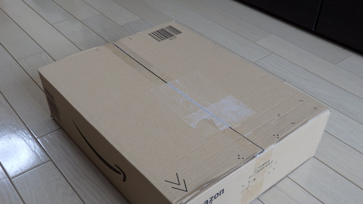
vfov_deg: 31.7
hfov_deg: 54.0
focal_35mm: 37
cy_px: 139
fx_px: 356
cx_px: 179
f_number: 3.4
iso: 200
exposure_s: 1/30
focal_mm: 6
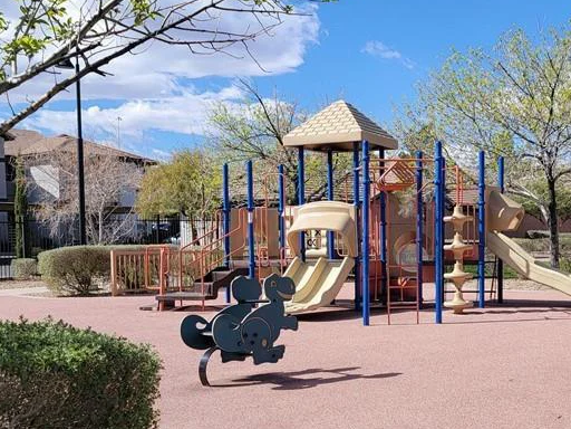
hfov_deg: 39.3
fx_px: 792
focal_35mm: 48
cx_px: 366
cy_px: 273
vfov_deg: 30.1
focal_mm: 6.7
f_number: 1.8
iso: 16
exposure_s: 1/854
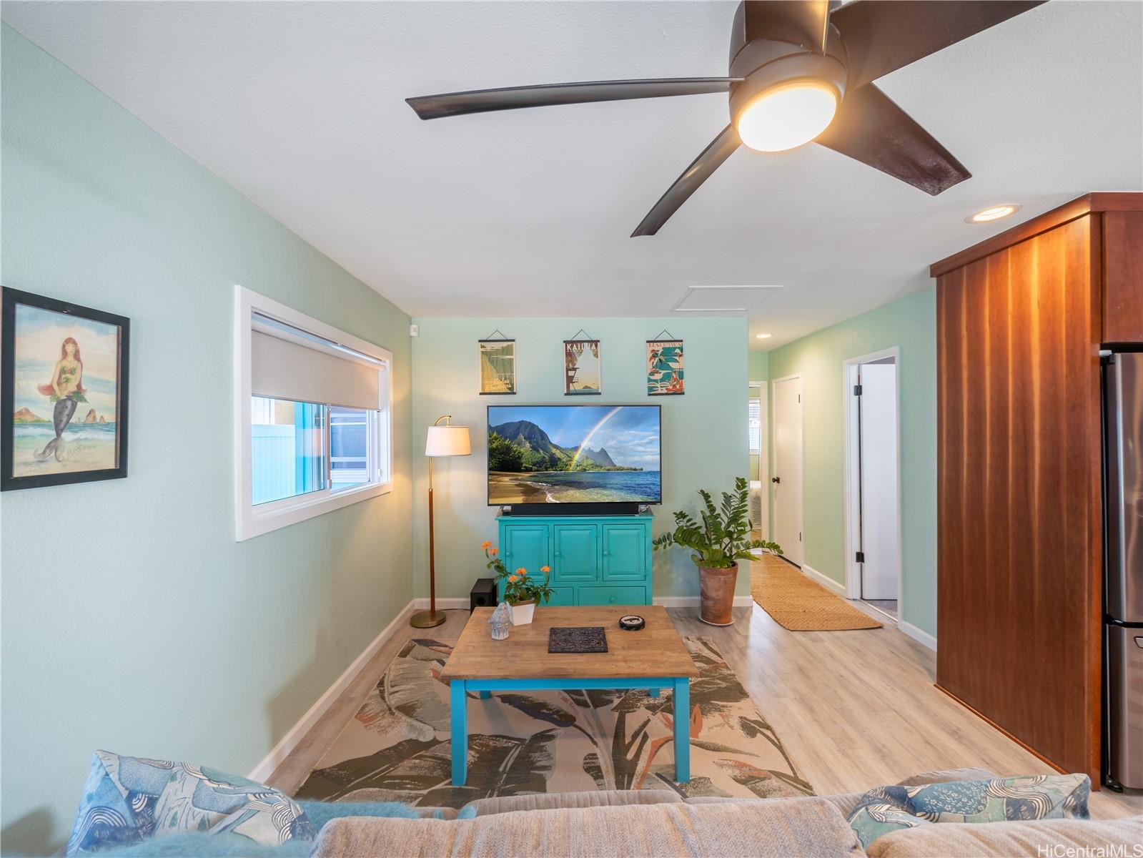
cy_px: 429
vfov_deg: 85.7
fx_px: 462
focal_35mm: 14
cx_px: 572
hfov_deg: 102.1
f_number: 4
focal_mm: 7
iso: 200
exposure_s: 1/100
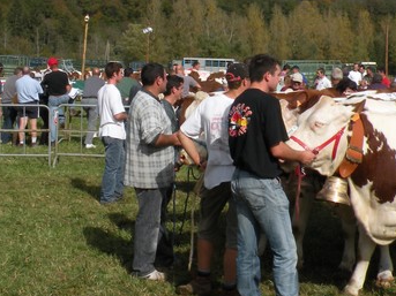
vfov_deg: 18.8
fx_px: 881
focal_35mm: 77
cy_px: 31
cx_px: 210
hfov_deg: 25.3
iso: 64
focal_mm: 5.8
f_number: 8
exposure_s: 1/288
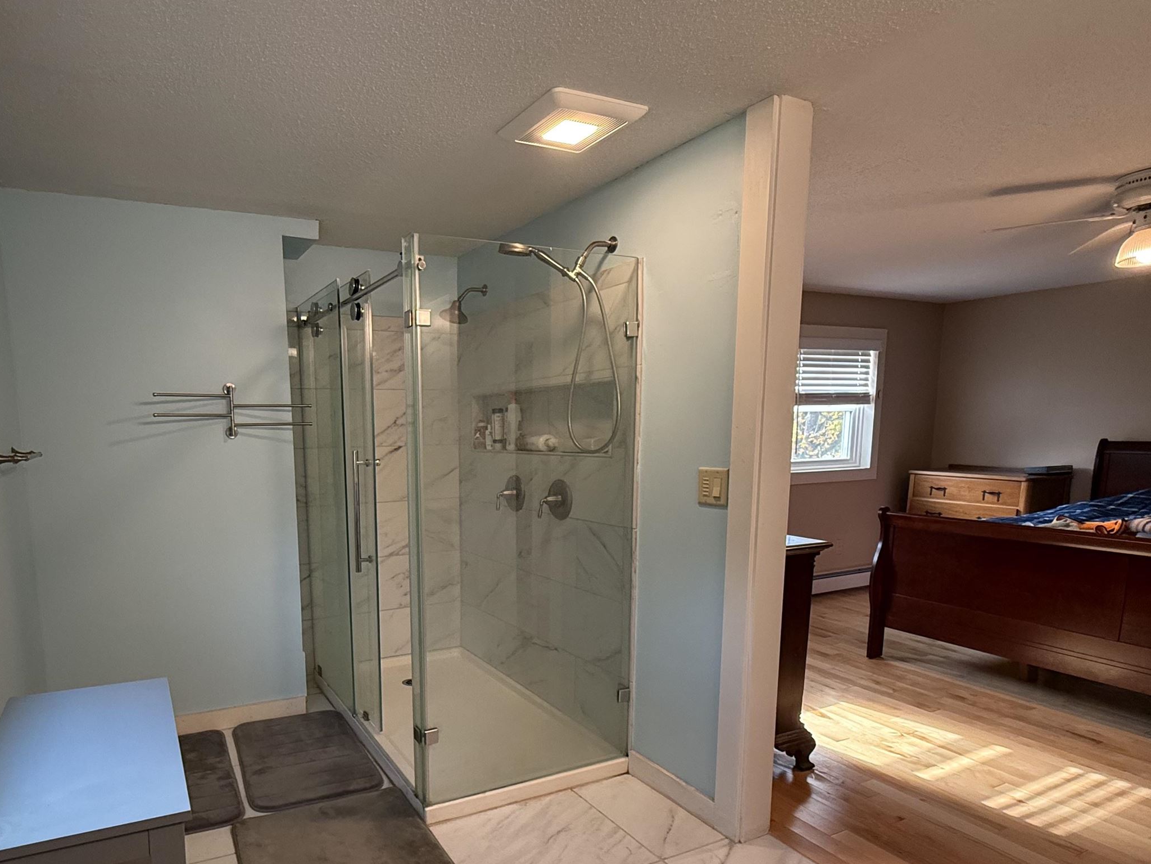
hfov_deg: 77.5
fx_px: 698
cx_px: 426
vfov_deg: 62.8
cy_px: 527
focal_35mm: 21
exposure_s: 1/120
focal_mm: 2.22
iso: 250
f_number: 2.2
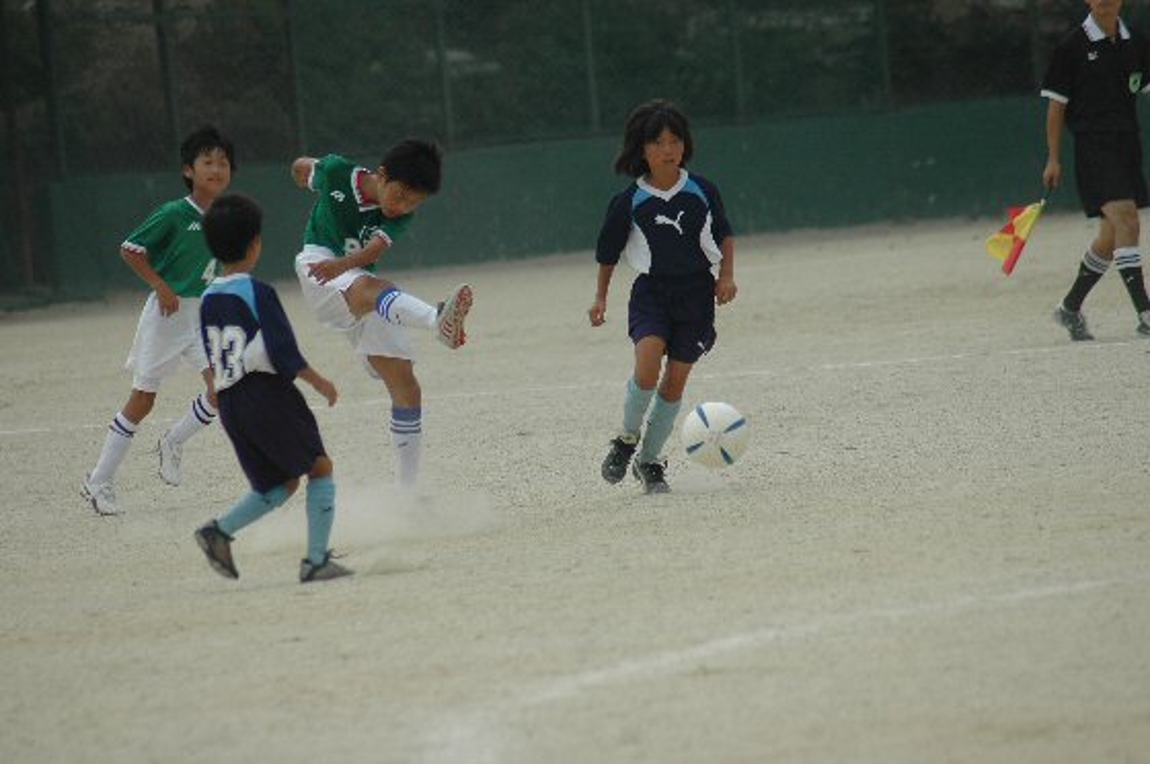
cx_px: 575
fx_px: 11965
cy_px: 382
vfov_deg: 3.7
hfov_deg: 5.5
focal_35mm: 375
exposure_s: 1/1600
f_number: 5.3
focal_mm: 250
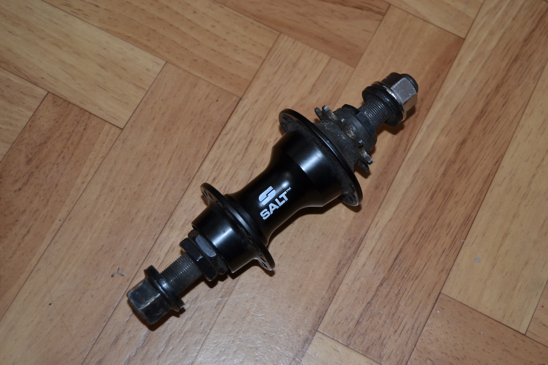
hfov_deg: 35.0
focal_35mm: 57
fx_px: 868
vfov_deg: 23.8
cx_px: 274
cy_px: 182
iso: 500
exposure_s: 1/60
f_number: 4.8
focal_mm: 38
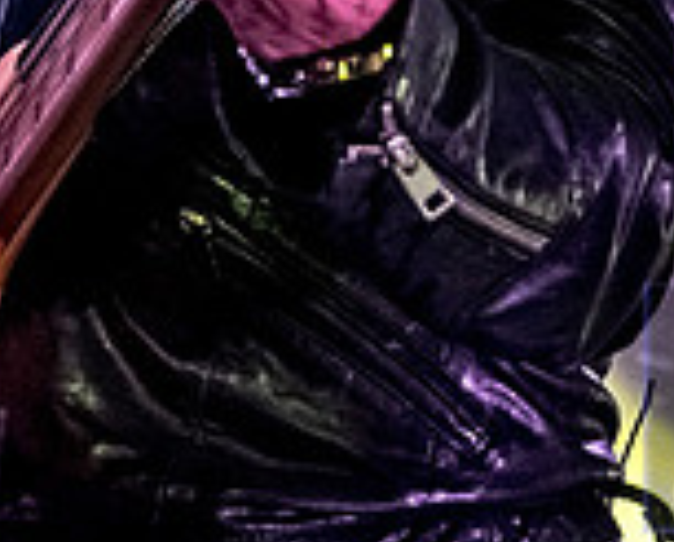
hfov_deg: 6.0
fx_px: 6396
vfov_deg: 4.8
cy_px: -527
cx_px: 21
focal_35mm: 320
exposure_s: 1/160
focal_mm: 38
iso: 1250
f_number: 4
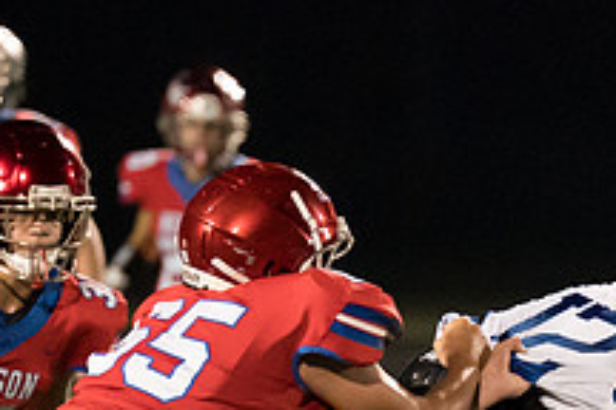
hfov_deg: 2.3
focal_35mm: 898
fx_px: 15365
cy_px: 421
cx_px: 602
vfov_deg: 1.5
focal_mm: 200
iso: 10000
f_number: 2.8
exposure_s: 1/1000
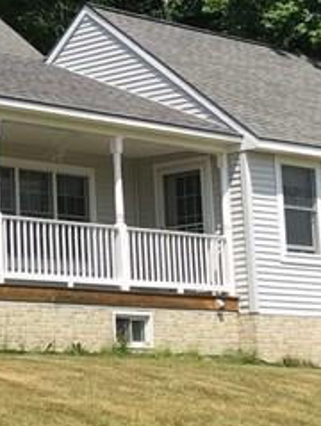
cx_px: -102
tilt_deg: +10.5
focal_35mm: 124
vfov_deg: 15.9
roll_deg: +0.9
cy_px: 168
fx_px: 1529
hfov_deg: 11.6
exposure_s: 1/1845
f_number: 1.8
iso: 20
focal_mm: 3.99
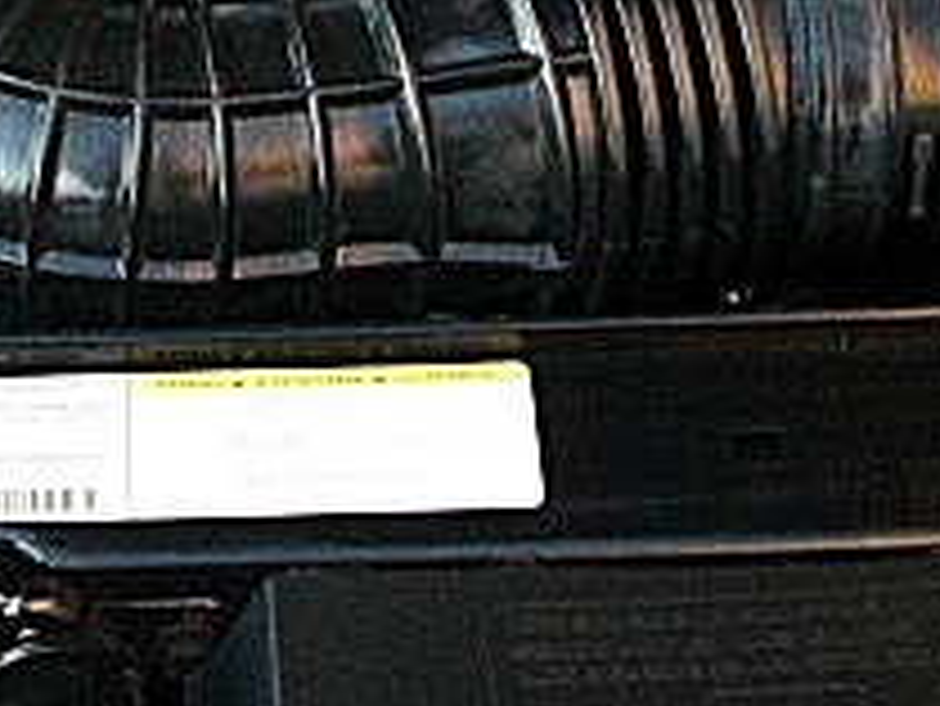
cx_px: -40
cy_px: -9
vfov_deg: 13.3
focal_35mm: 110
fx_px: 2989
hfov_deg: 17.4
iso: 800
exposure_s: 1/100
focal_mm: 6.3
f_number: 2.8
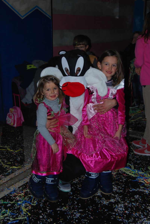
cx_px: 75
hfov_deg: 29.0
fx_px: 290
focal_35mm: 46
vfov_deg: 42.3
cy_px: 112
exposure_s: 1/60
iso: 200
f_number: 4.5
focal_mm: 31
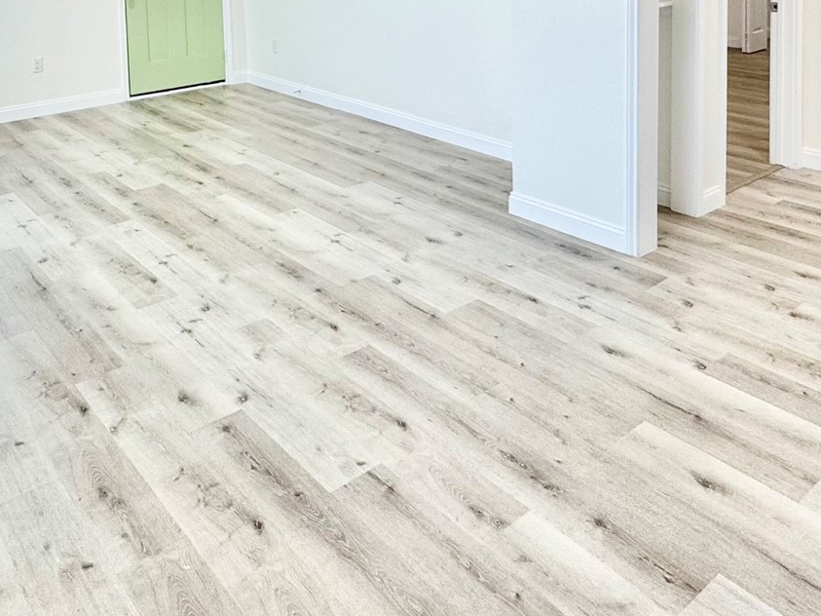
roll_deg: +0.6
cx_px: 321
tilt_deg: -5.3
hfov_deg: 53.5
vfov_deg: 36.4
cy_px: -36
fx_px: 806
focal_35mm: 34
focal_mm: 2.22
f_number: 2.2
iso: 125
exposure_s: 1/120
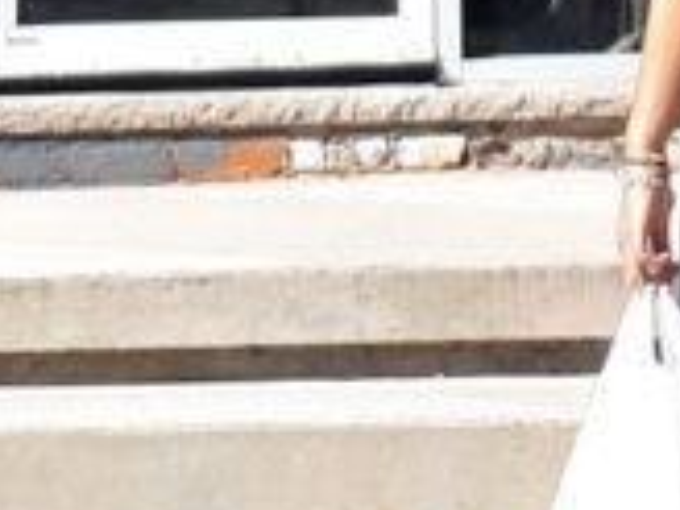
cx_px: 510
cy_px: -692
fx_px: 3320
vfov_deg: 8.1
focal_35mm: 169
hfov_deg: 11.7
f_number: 1.9
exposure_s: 1/862
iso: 40
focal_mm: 3.6
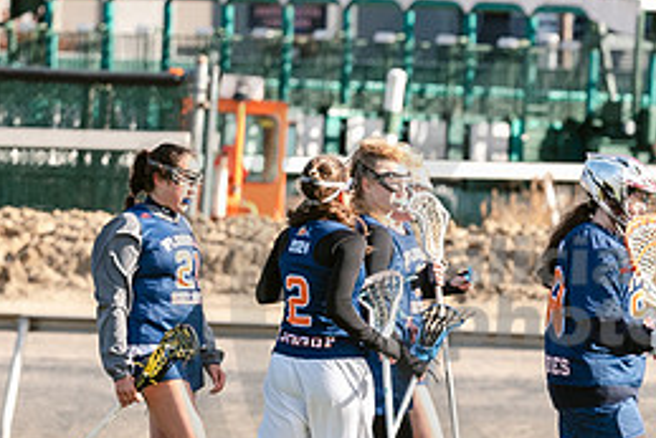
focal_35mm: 699
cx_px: 336
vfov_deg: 2.0
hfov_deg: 2.9
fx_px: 12744
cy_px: 365
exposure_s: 1/1600
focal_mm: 180
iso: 400
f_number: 5
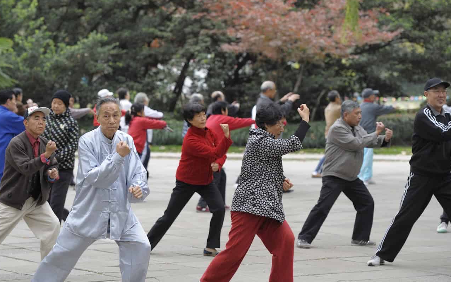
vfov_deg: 9.9
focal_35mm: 133
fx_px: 1635
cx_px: 190
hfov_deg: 15.7
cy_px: 154
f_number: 4
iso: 1800
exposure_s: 1/160
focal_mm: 112
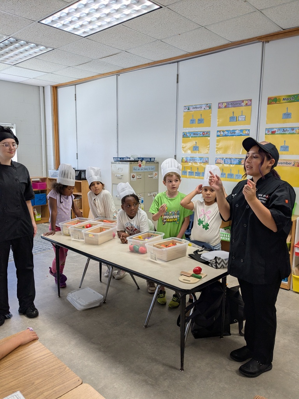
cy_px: 200
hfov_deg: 51.4
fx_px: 311
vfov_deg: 65.3
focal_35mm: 27
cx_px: 150
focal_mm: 4.38
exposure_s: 1/121
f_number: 1.73
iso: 82
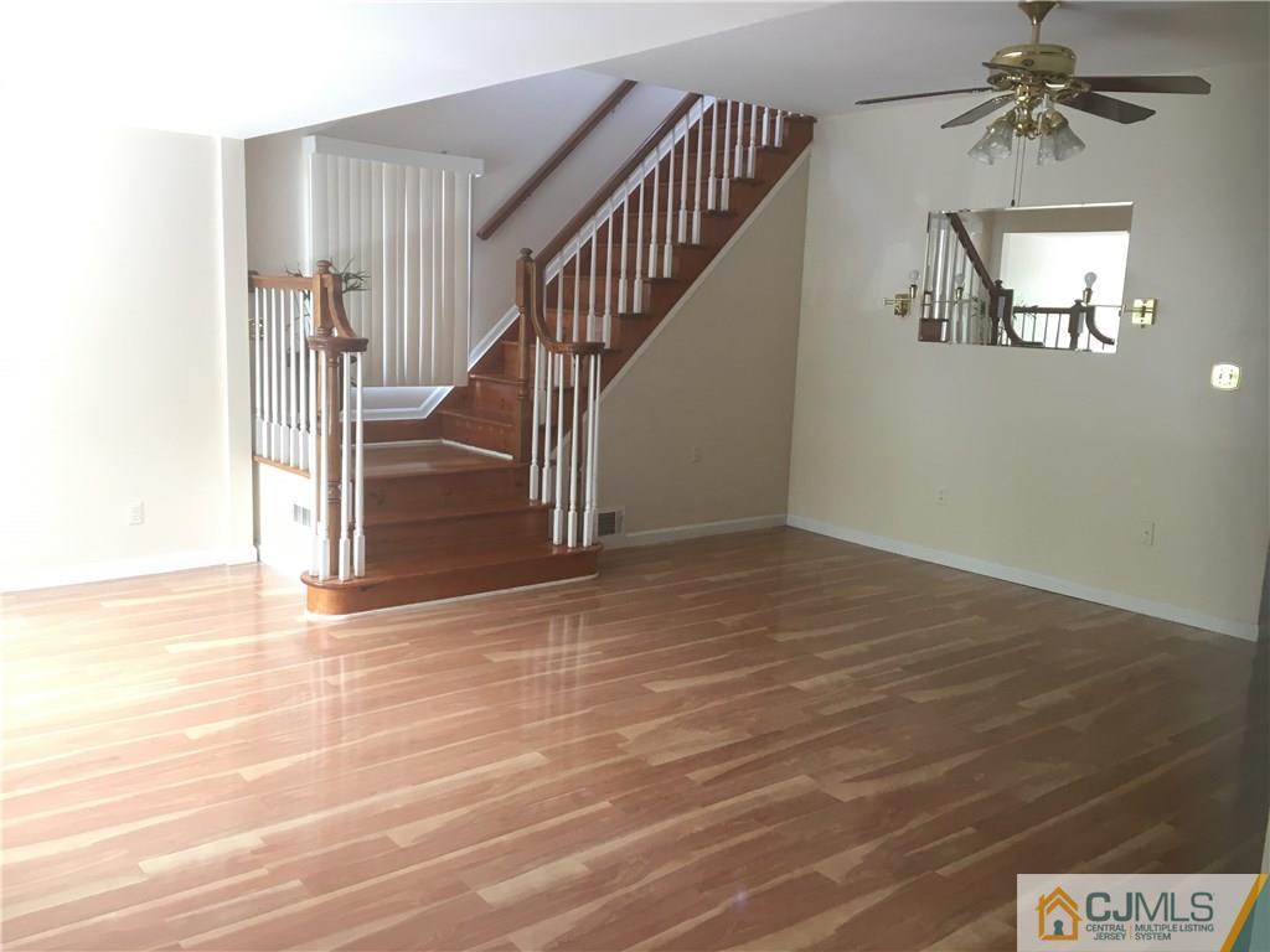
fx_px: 1064
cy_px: 476
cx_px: 635
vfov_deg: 48.2
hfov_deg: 61.7
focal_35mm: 29
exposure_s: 1/30
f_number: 2.2
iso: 64
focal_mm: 4.15
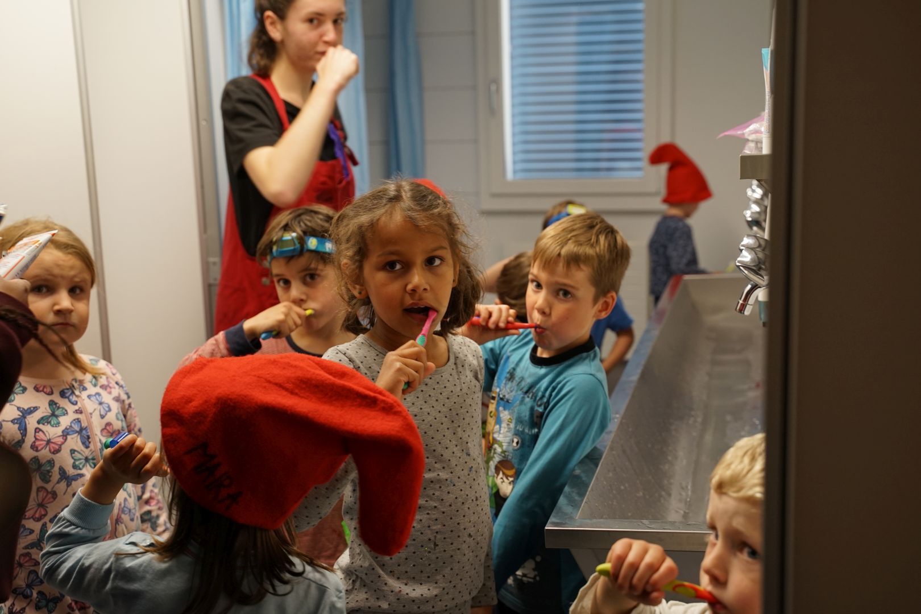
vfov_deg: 29.2
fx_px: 1177
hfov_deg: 42.7
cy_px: 307
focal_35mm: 46
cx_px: 460
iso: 800
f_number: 4
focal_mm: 46
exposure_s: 1/60
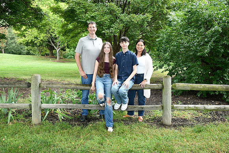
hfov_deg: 60.3
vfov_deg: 42.3
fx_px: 197
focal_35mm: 31
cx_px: 114
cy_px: 76
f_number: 8
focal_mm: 31
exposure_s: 1/60
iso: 1600
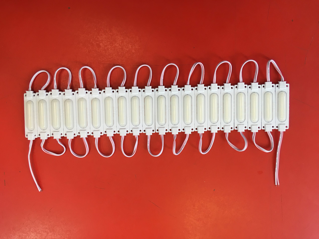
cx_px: 160
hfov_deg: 61.7
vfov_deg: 48.2
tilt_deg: -84.9
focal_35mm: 29
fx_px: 267
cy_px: 120
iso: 40
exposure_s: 1/33
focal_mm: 4.15
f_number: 2.2
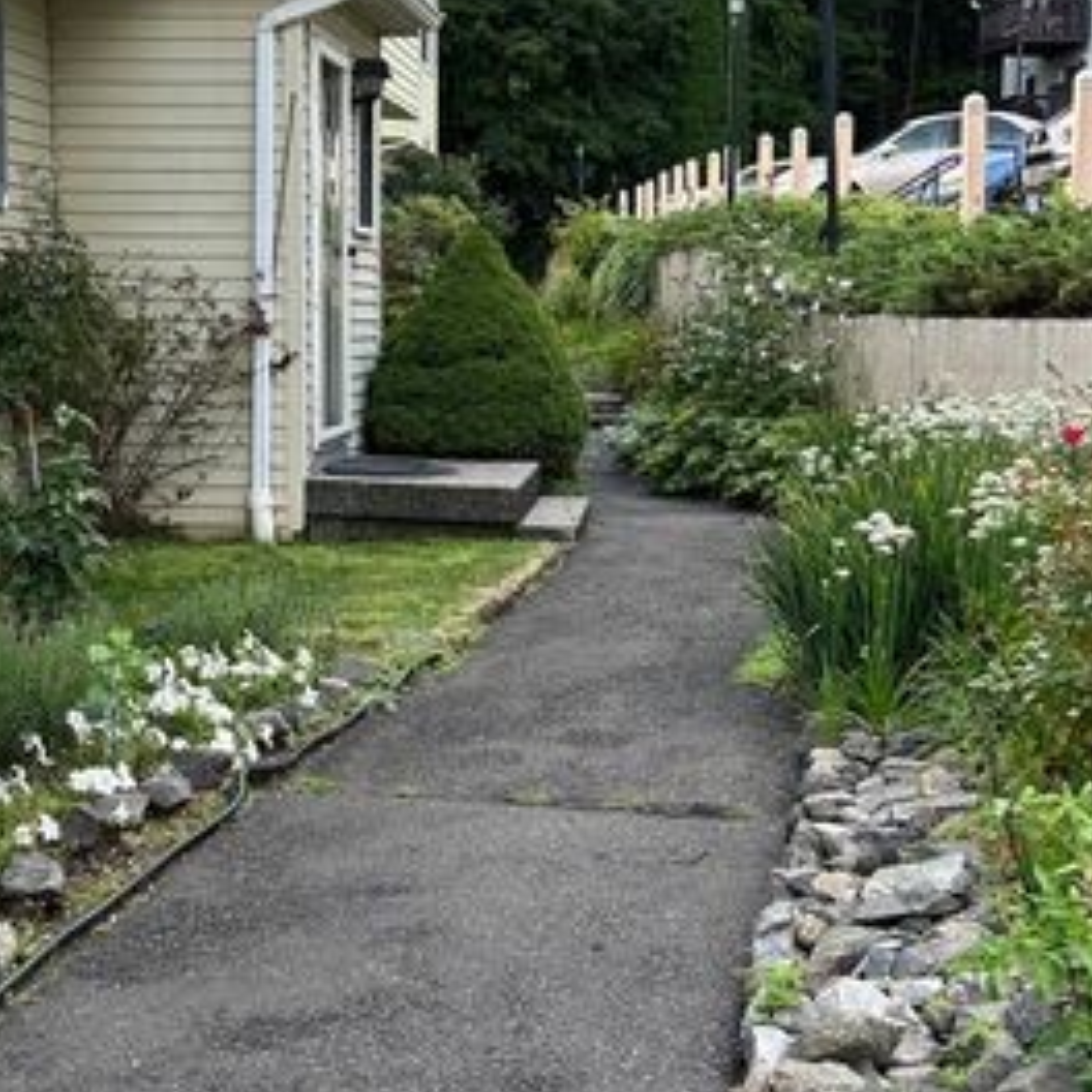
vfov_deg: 29.5
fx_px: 2070
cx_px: 414
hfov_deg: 29.4
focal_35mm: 58
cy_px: 598
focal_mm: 5.7
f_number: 1.5
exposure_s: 1/853
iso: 50
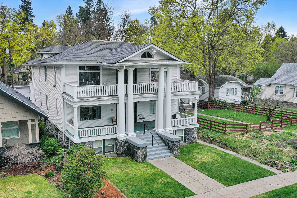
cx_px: 123
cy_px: 108
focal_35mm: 33
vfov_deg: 39.9
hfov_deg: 56.9
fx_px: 272
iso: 100
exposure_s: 1/400
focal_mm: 10.26
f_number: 5.6
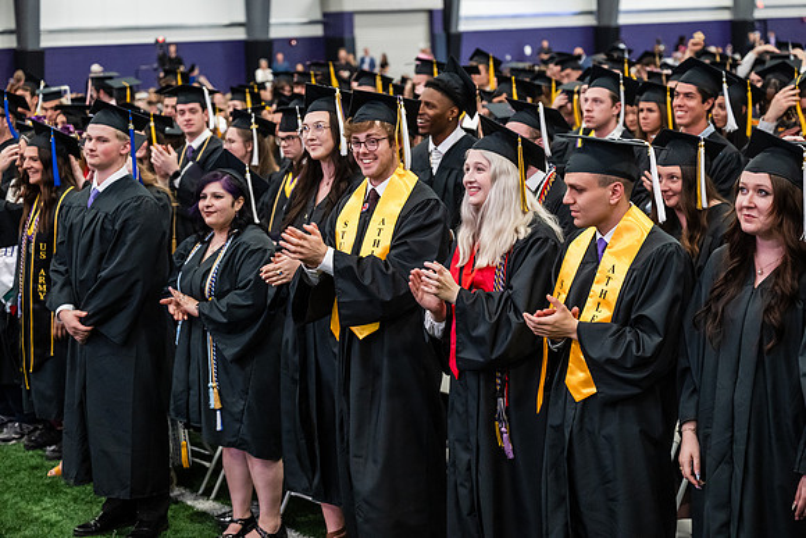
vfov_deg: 19.5
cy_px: 269
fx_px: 1568
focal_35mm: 70
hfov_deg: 28.8
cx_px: 403
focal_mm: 70
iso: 4000
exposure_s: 1/200
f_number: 3.5
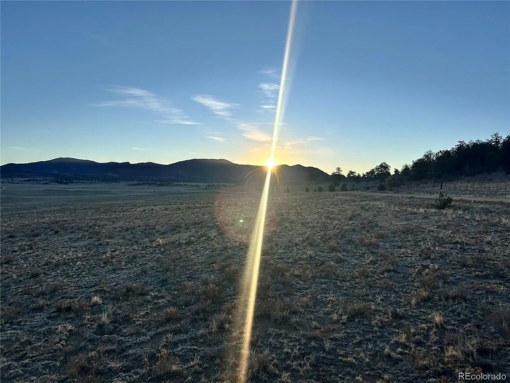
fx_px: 383
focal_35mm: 26
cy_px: 192
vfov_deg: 53.1
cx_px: 255
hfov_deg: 67.3
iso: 50
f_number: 1.5
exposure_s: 1/3077
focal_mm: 5.7
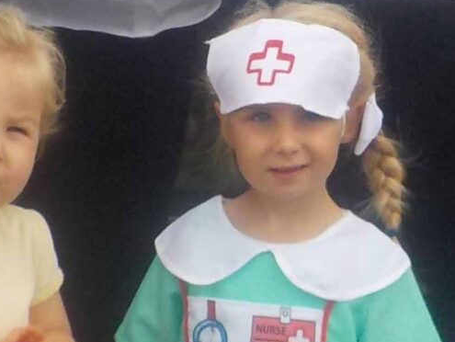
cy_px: -130
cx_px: 385
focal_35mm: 155
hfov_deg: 12.7
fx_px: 2039
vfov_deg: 9.4
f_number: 3.3
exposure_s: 1/400
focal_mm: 4.1
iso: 125
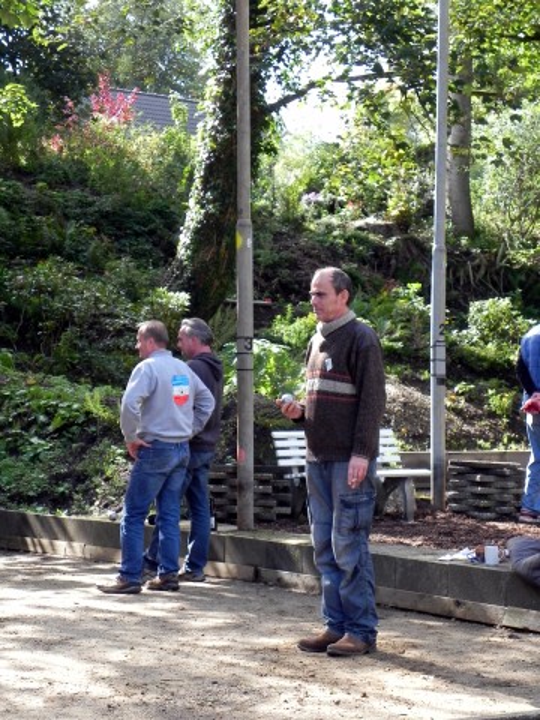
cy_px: 360
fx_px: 1768
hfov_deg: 17.4
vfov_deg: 23.0
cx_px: 270
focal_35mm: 85
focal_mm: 15.1
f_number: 4.5
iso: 160
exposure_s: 1/133
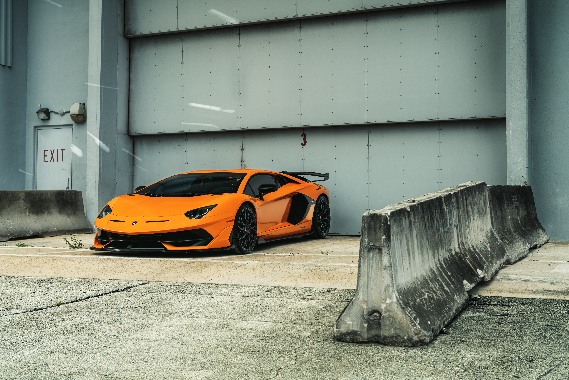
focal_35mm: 47
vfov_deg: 28.7
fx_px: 743
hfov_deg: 41.9
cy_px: 190
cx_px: 284
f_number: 5.6
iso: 100
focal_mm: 47
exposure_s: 1/100
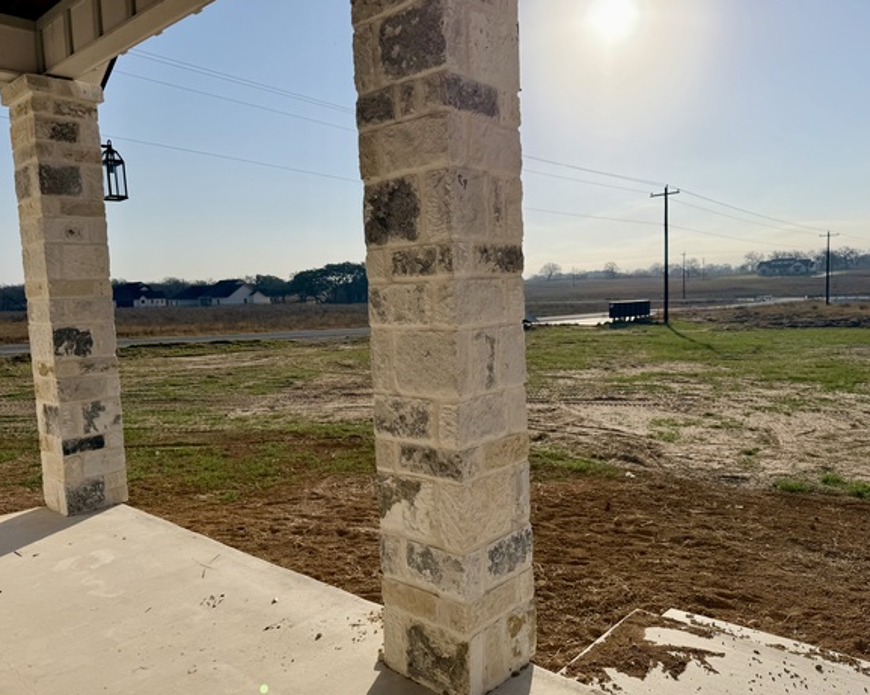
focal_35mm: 26
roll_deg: +1.5
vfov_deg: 54.9
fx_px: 669
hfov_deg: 66.1
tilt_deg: -5.1
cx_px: 439
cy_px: 351
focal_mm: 6.76
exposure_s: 1/22727
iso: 80
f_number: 1.78
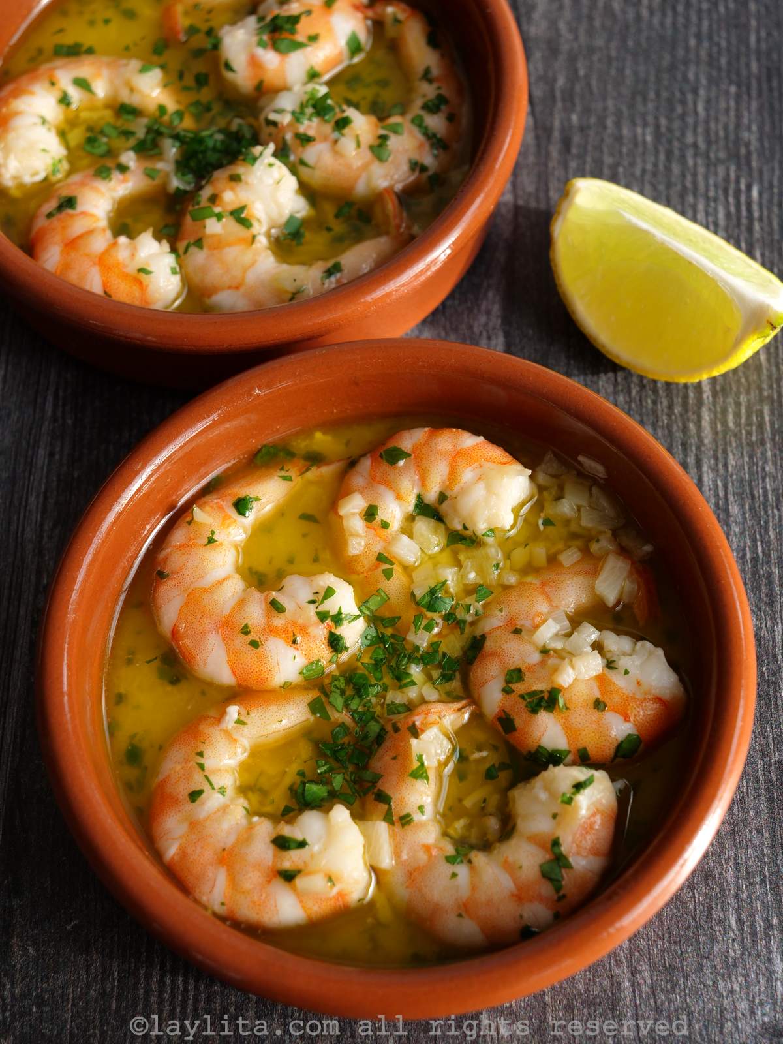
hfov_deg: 26.1
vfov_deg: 34.3
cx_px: 392
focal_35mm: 56
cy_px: 522
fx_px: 1689
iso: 200
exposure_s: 1/125
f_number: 5
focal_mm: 28
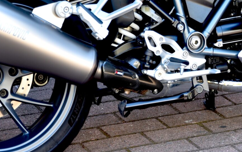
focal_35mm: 180
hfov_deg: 11.6
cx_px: 166
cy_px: -21
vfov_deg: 7.2
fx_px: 1187
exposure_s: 1/50
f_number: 2.8
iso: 100
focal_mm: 60
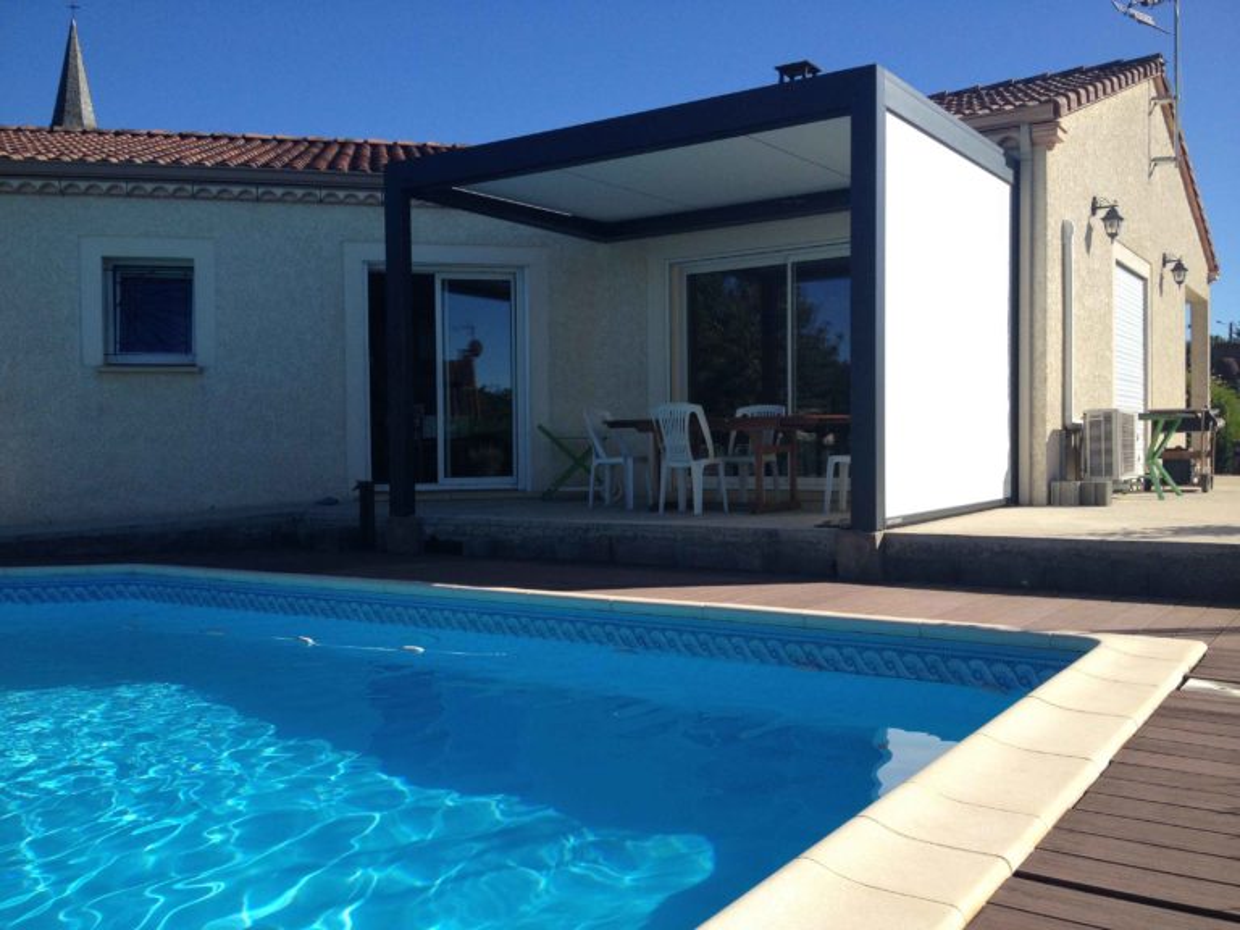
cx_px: 620
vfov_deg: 40.7
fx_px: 1254
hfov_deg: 52.6
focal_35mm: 35
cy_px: 465
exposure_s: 1/1453
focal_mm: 4.28
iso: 50
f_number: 2.4
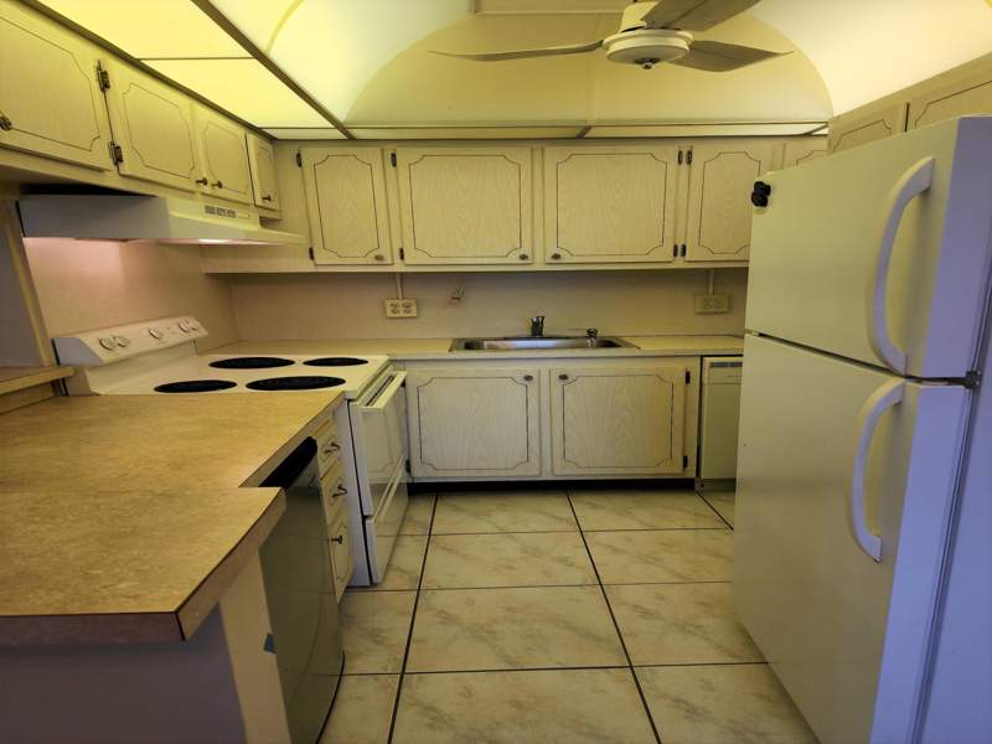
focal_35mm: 23
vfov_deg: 58.9
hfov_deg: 73.9
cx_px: 496
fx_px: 659
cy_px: 372
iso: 64
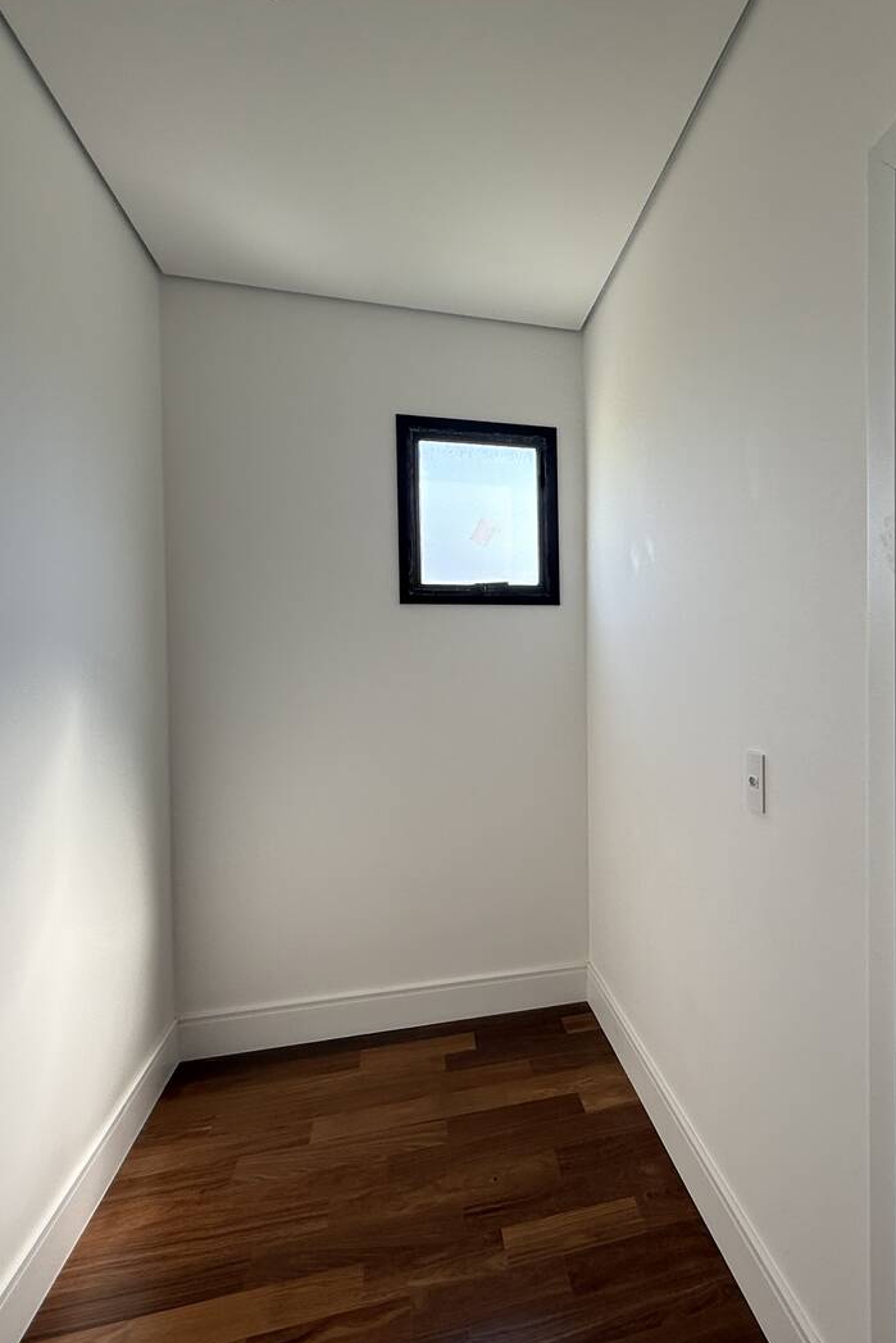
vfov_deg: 84.0
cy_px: 678
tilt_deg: -0.2
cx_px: 656
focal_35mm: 20
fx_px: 746
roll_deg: -0.8
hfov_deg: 59.1
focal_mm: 2.22
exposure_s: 1/178
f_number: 2.2
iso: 64
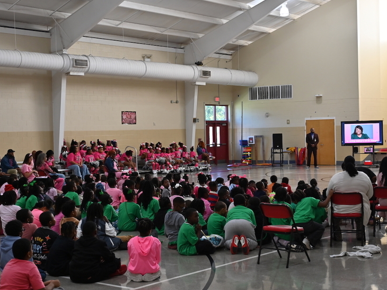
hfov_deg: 33.2
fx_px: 648
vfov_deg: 25.2
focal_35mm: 58
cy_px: 152
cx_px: 213
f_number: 4
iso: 500
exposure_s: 1/125
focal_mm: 43
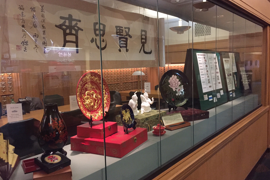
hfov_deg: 60.3
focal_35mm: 31
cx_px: 138
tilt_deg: -5.3
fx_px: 233
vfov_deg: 42.3
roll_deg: -0.1
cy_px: 90
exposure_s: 1/15
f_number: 2.2
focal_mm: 4.15
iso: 320
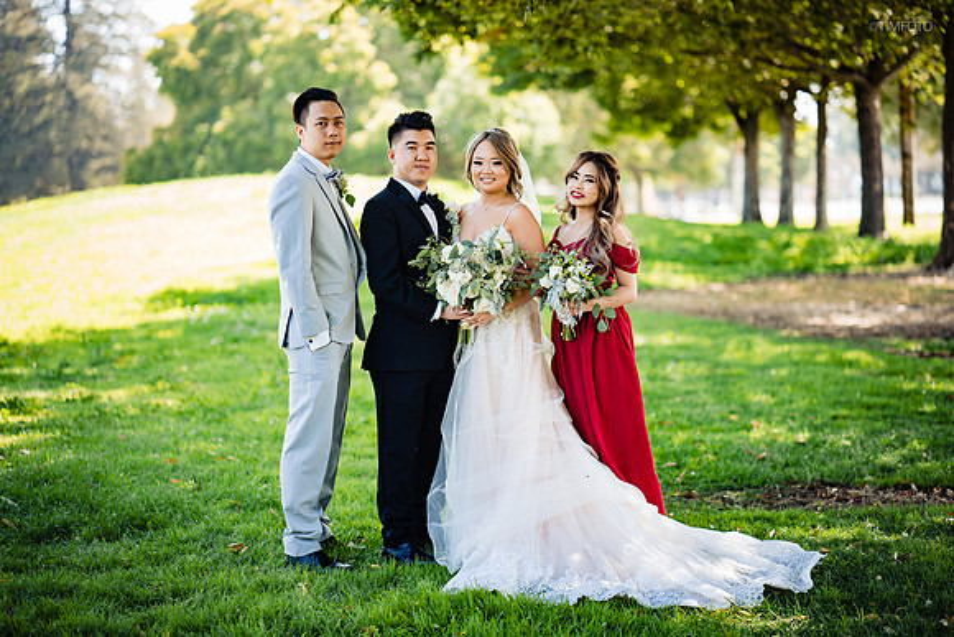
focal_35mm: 85
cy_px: 318
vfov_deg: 16.1
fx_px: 2253
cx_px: 477
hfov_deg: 23.9
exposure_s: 1/200
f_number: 1.8
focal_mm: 85
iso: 100
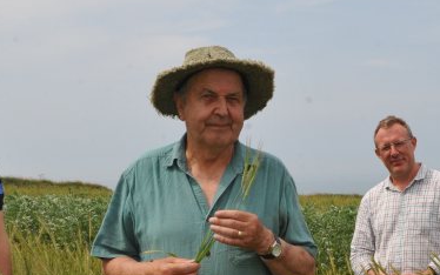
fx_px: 912
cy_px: 284
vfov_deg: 16.8
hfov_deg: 26.9
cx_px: 316
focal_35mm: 76
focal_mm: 31
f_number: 13
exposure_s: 1/2000
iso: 1600
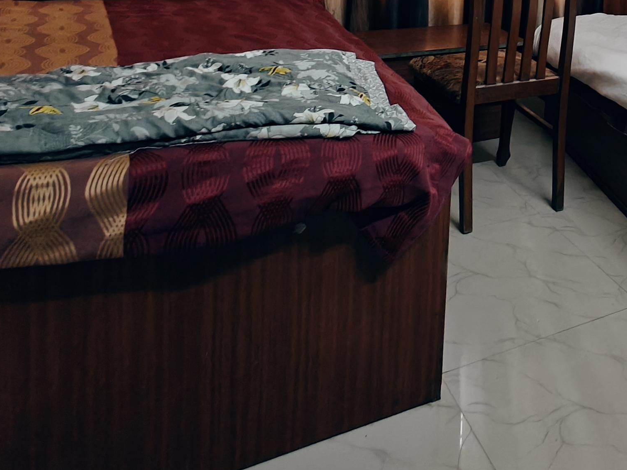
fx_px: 670
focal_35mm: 37
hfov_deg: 44.4
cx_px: 594
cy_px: -77
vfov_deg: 32.7
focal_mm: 2.62
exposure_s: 1/20
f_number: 2.2
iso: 1250
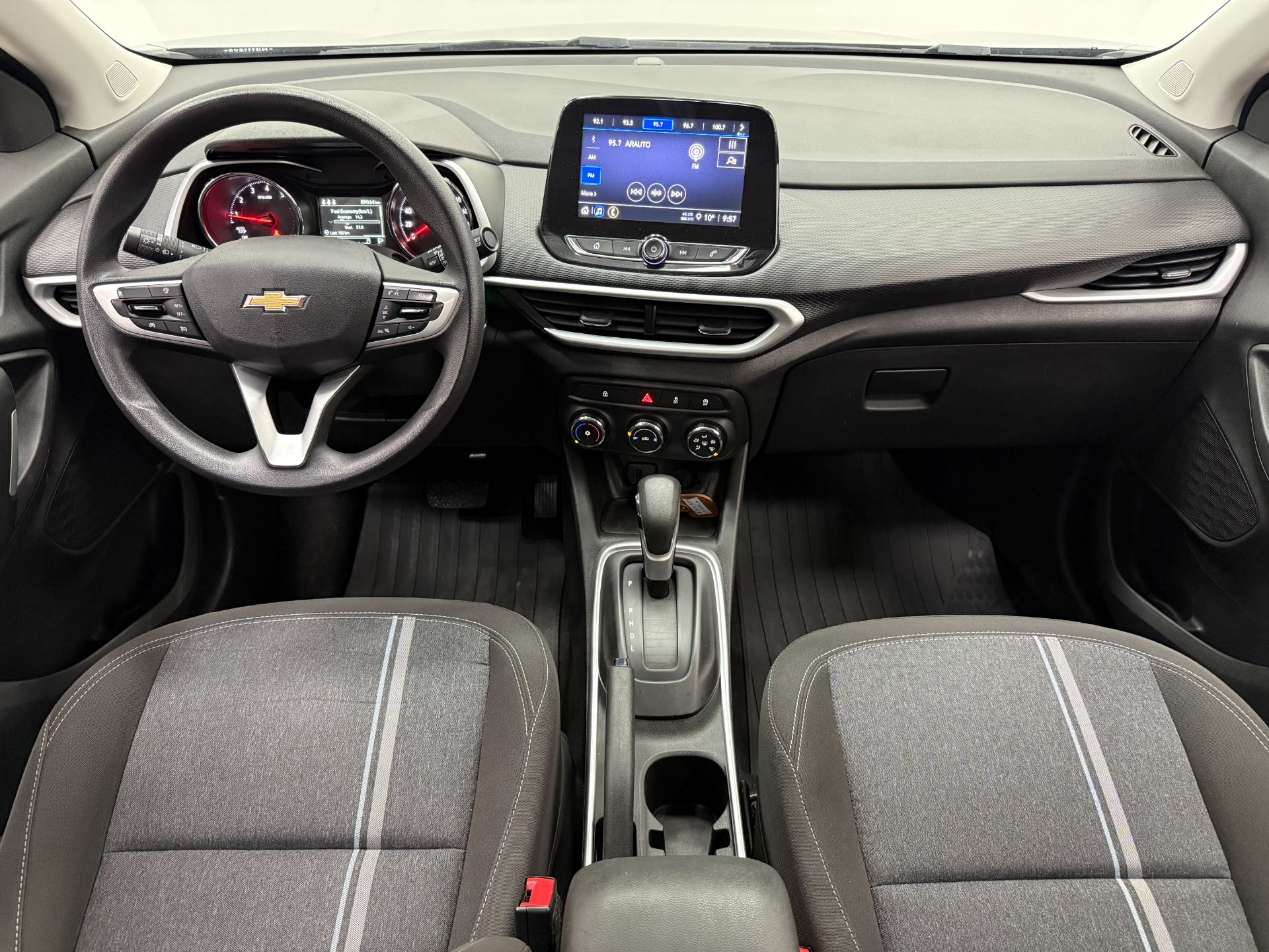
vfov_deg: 56.8
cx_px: 634
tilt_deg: -35.7
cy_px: 476
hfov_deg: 71.6
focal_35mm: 24
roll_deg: -0.2
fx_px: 880
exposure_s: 1/40
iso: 800
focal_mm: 6.76
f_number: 1.78
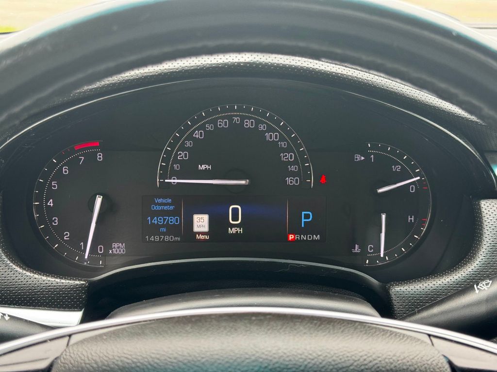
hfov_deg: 39.7
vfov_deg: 30.3
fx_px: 689
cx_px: 248
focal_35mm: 48
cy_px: 186
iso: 64
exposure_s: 1/121
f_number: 1.78
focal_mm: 6.76
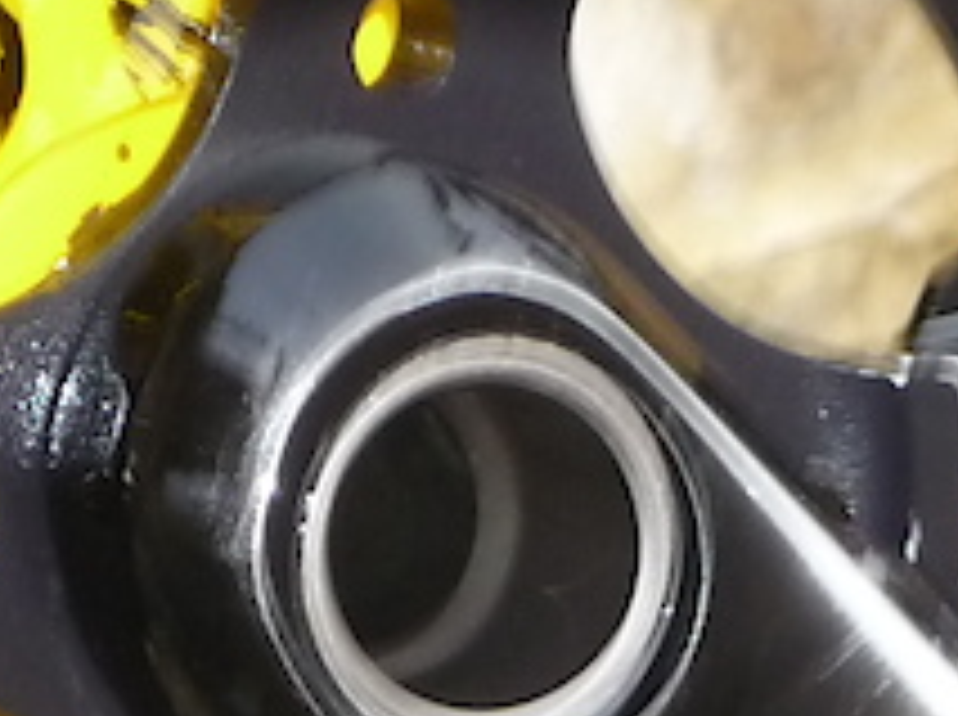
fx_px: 11714
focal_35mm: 424
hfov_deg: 4.7
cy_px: 1342
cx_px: 1021
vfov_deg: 3.5
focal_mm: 14.6
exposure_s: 1/50
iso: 200
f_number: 4.6
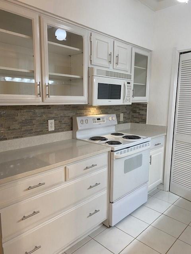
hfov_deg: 53.1
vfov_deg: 67.3
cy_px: 127
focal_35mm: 26
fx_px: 191
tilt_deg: -9.5
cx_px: 96
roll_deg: -1.3
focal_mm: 4.25
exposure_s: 1/60
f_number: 1.8
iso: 100
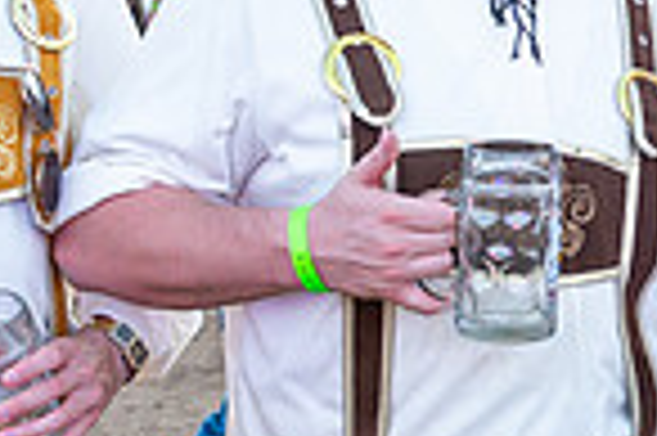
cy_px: 146
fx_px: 2607
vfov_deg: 9.6
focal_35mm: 143
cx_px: 846
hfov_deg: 13.8
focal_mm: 36
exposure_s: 1/250
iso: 640
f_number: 4
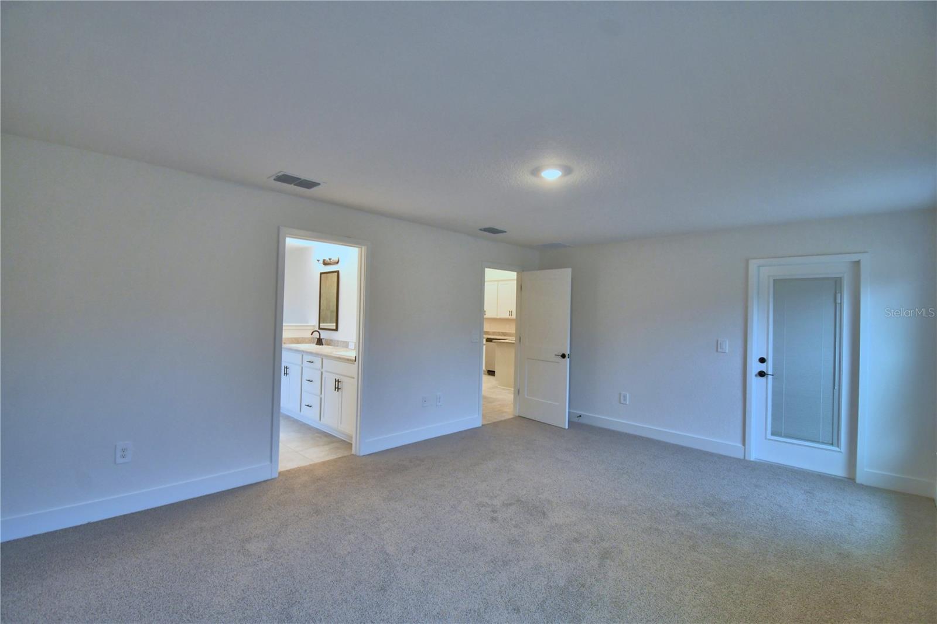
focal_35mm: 15
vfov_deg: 77.3
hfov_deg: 100.4
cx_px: 468
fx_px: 390
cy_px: 312
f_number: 4.5
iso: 400
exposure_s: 1/40
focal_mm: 10
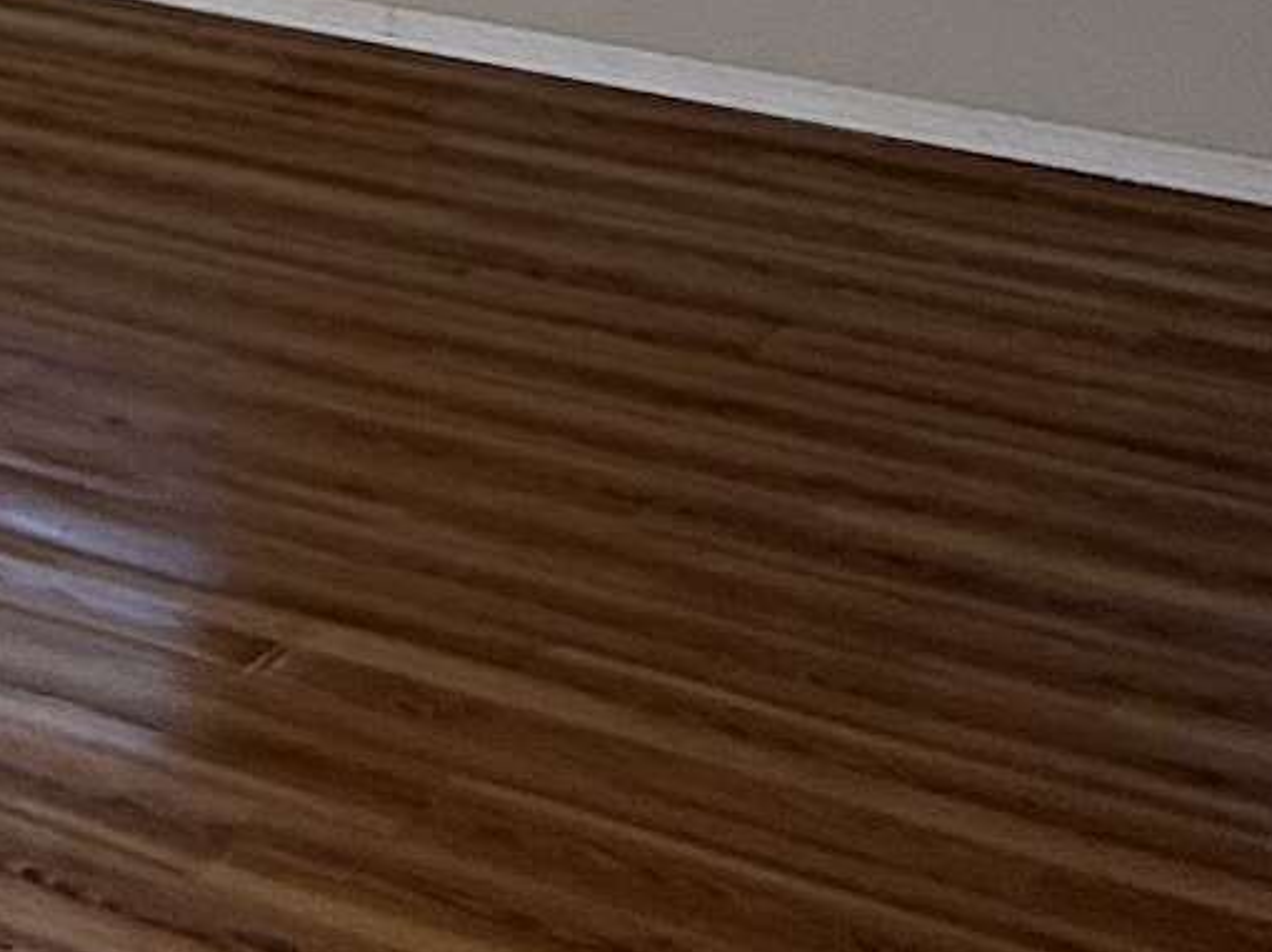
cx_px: -1847
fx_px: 4076
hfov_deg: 13.0
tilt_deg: -6.0
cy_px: -567
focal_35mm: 111
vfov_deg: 12.5
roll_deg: -0.4
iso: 64
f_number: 2.2
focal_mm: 2.22
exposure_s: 1/189
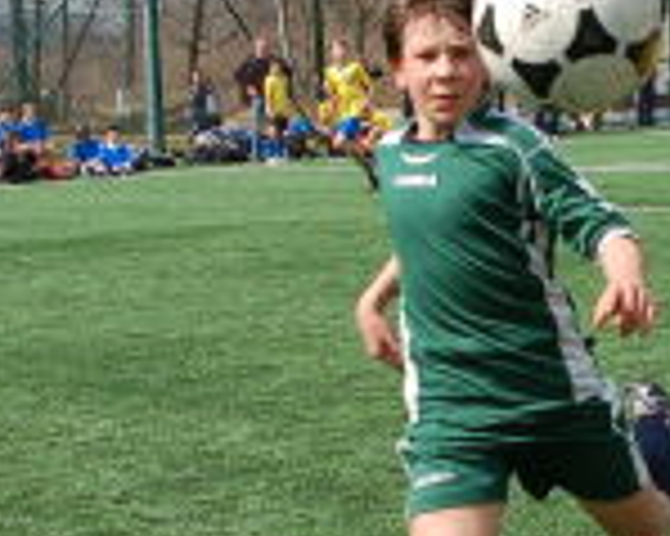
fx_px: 2477
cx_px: 580
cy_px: 293
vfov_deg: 12.3
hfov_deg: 15.3
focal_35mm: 125
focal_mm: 20
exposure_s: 1/1000
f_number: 4.5
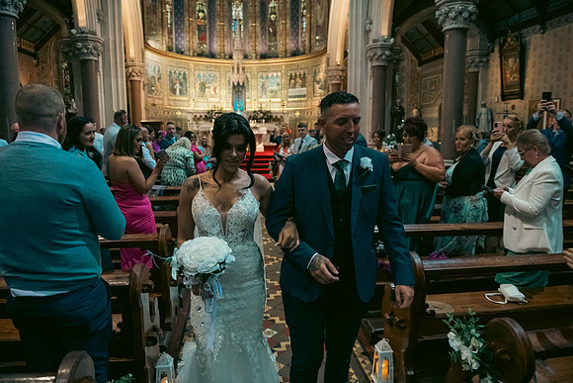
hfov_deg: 73.7
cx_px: 286
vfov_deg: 53.2
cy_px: 192
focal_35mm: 24
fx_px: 382
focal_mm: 24
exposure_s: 1/160
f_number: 3.5
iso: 1000
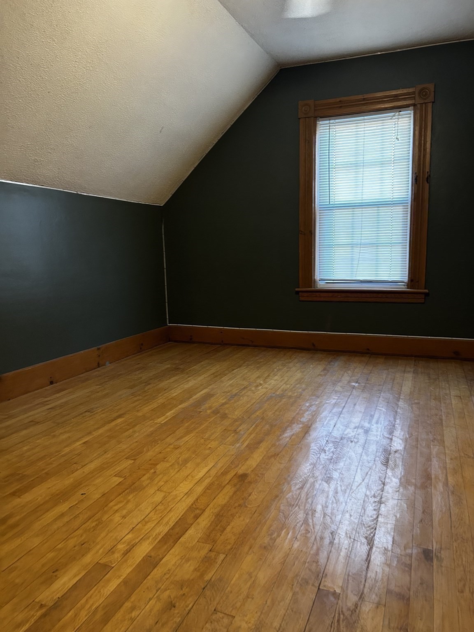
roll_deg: +1.0
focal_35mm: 26
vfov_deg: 67.3
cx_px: 237
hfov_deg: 53.1
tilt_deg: -7.3
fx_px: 475
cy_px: 316
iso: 500
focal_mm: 5.7
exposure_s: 1/40
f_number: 1.5
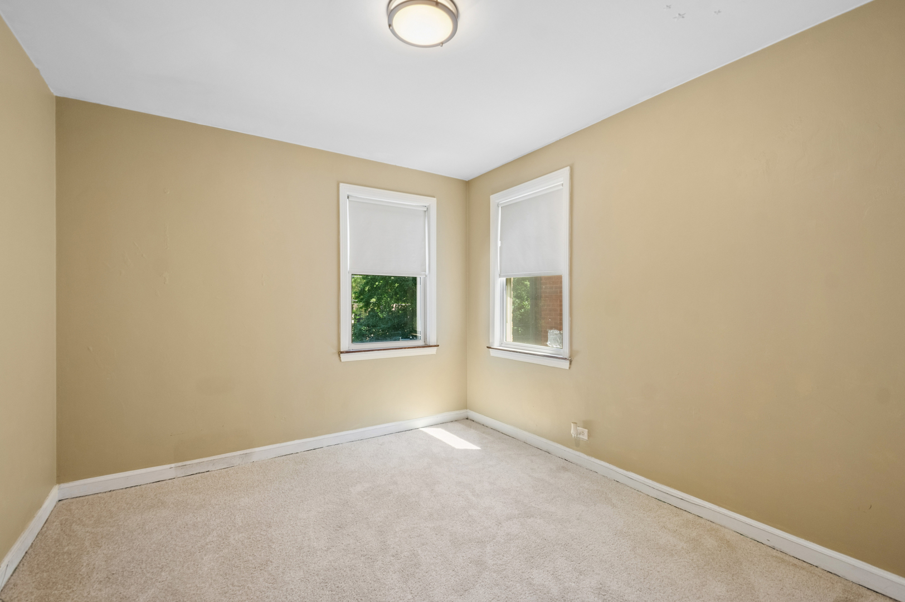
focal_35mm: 15
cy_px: 301
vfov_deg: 77.2
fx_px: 377
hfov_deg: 100.4
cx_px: 452
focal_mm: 10
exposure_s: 1/20
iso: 400
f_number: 8
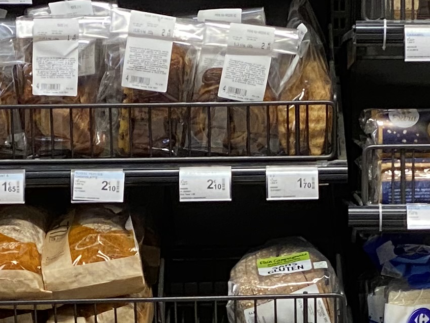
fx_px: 3081
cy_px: 468
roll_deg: +0.6
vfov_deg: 5.9
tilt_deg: -8.4
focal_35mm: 248
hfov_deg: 8.0
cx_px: 227
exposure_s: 1/100
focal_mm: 6
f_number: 2
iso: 100
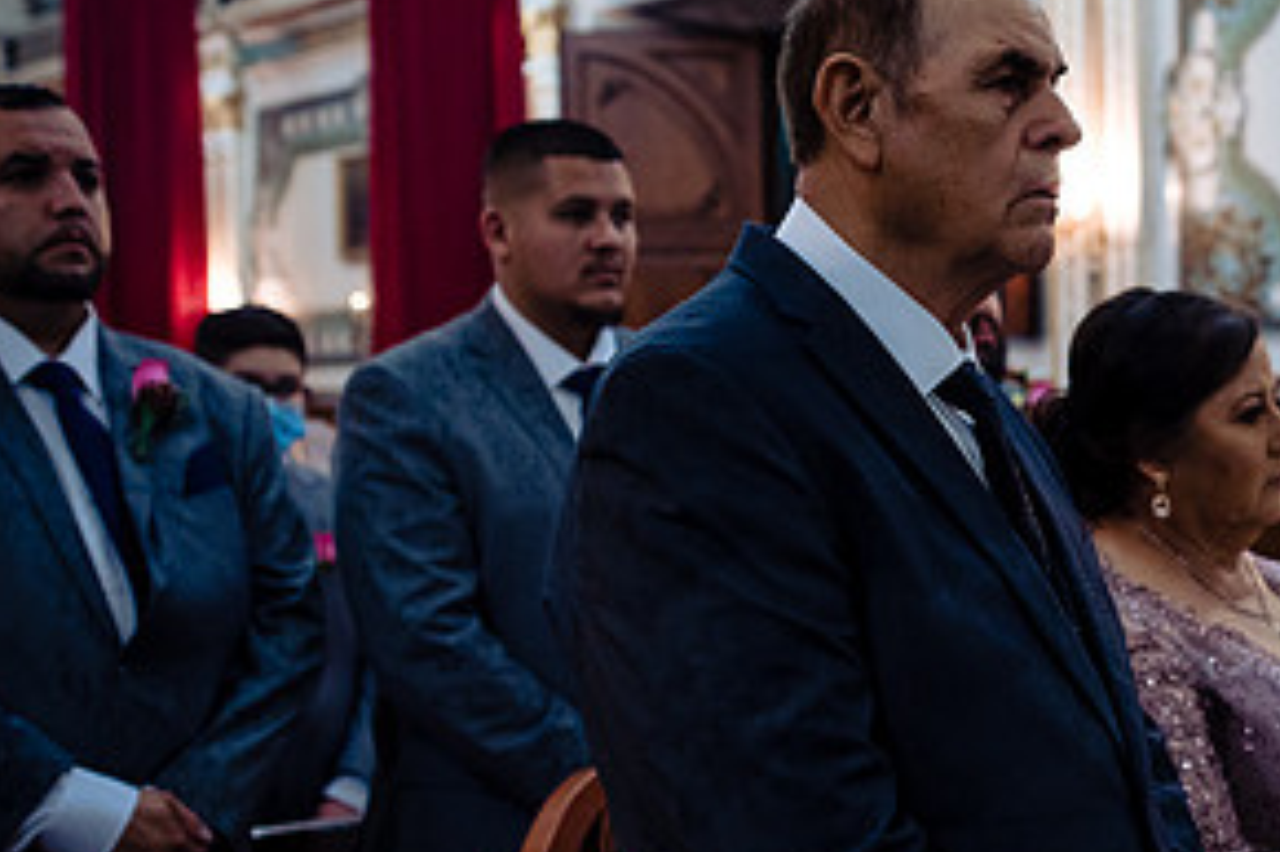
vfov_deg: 21.2
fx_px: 2274
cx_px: 1081
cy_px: 466
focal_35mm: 64
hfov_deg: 30.4
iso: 1250
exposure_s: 1/100
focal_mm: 32
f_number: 3.2
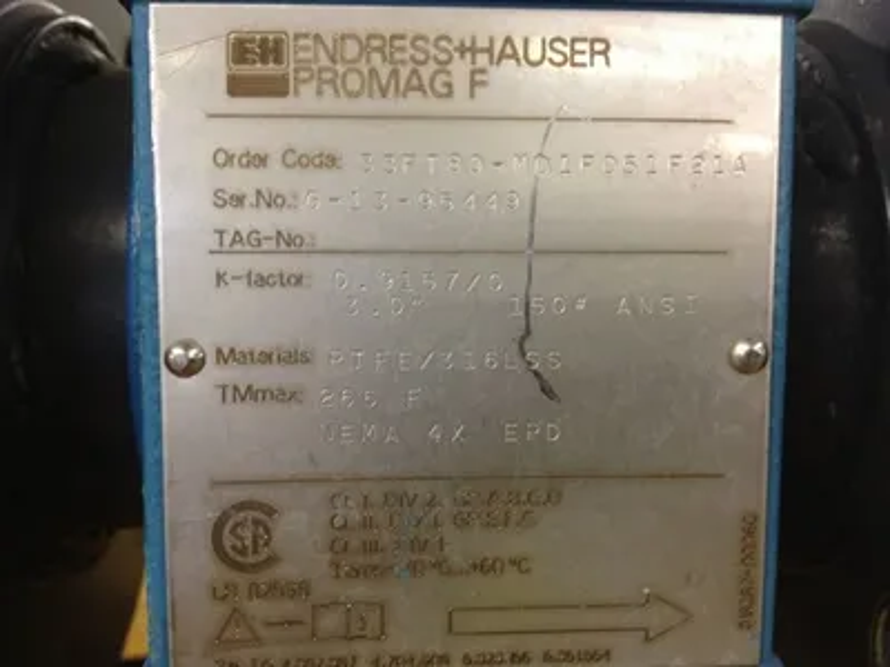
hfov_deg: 52.6
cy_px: 334
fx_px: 900
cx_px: 445
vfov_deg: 40.7
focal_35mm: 35
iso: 200
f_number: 2.4
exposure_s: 1/20
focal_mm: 4.28
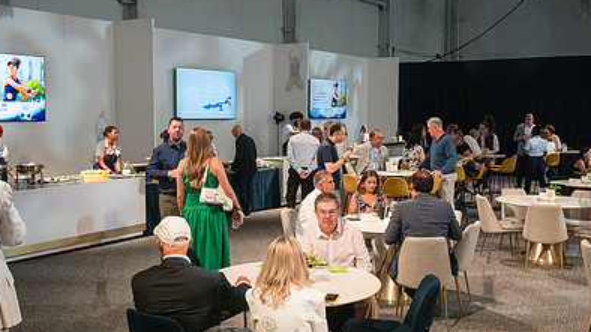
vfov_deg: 27.7
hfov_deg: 47.4
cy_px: 166
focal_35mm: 43
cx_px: 301
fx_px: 673
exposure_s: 1/200
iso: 8000
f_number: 5.6
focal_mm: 24
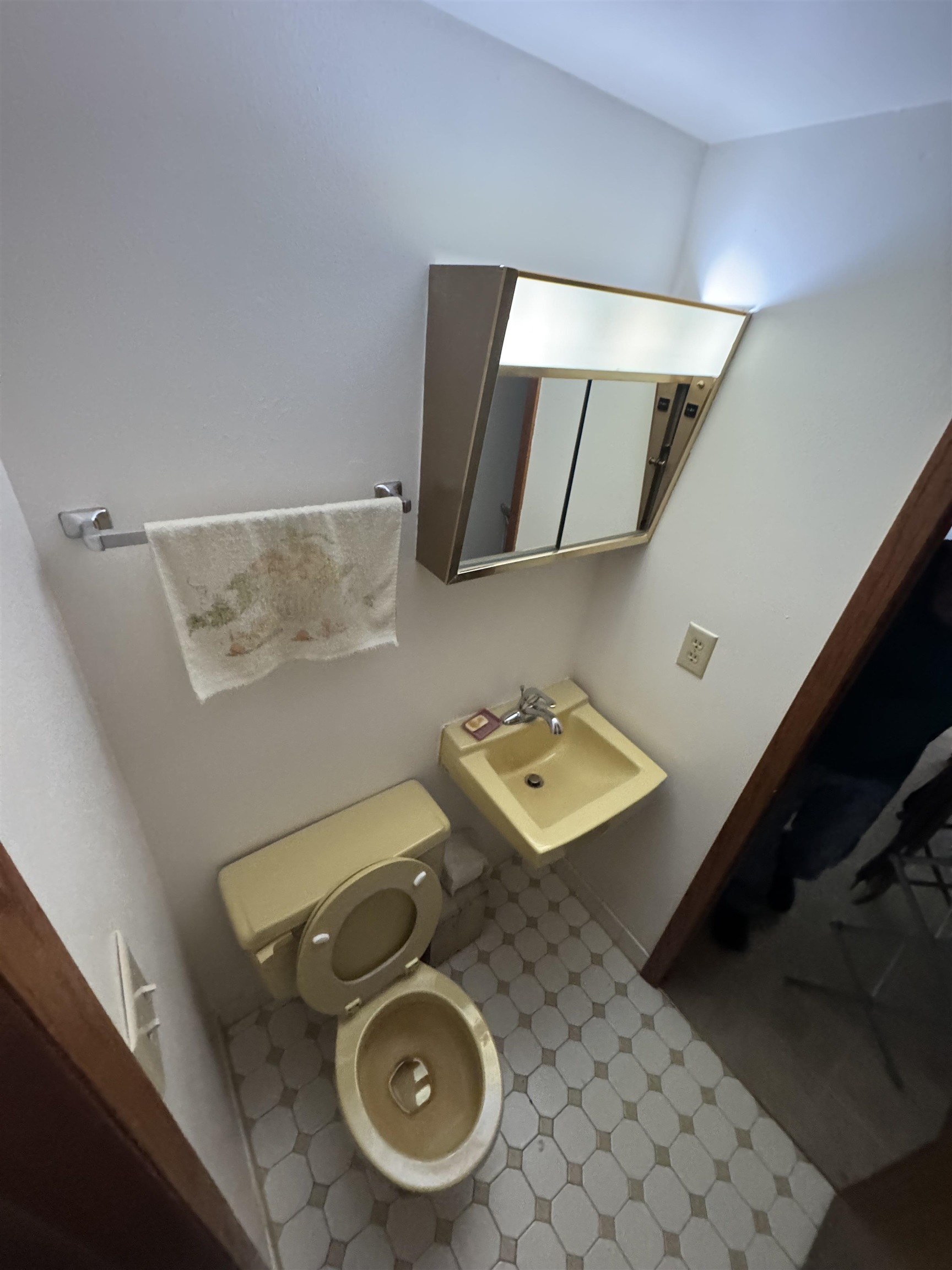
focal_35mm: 14
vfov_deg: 102.1
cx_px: 476
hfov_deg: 85.7
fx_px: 513
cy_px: 635
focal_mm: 2.22
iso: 1000
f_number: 2.2
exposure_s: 1/60
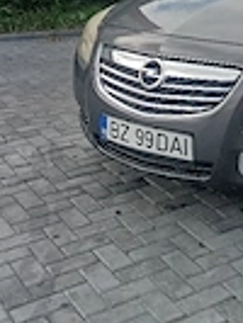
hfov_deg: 19.9
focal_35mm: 72
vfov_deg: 26.0
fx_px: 673
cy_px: 22
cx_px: 241
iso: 100
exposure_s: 1/256
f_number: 1.75
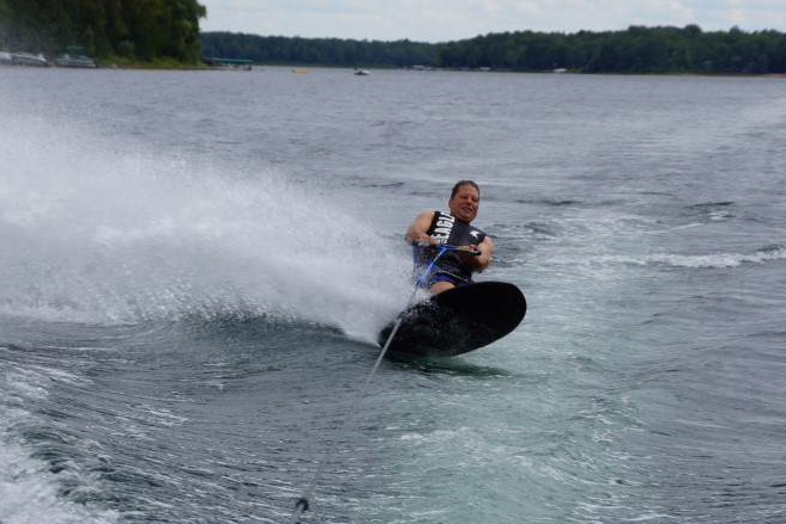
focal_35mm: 186
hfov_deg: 11.1
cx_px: 373
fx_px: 4054
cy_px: 351
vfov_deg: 7.4
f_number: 10
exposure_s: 1/200
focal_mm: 85
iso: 100
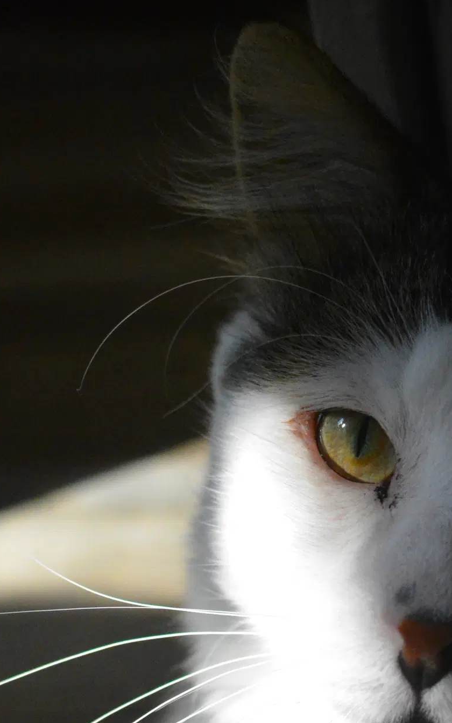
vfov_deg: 16.4
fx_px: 2447
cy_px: 762
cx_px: 505
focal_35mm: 124
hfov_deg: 10.4
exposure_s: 1/4000
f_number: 4
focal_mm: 35
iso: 3200
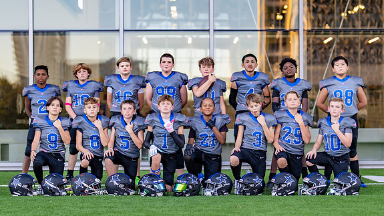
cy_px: 135
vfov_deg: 15.7
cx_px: 205
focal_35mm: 77
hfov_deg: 27.5
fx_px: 784
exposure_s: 1/400
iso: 125
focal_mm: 50
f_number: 1.2
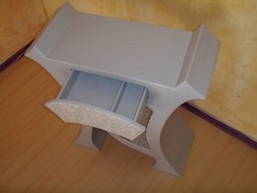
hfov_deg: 49.0
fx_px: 282
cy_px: 96
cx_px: 128
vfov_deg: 37.7
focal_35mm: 38
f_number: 3.5
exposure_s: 1/30
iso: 100
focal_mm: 6.7
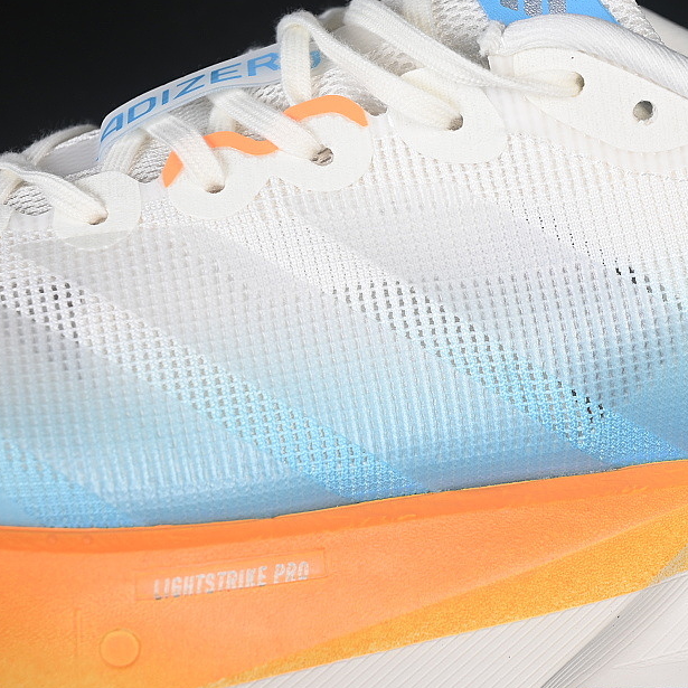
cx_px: 471
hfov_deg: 15.5
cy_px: 299
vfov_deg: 15.6
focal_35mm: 112
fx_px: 2518
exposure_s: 1/80
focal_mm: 50
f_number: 7.1
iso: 160
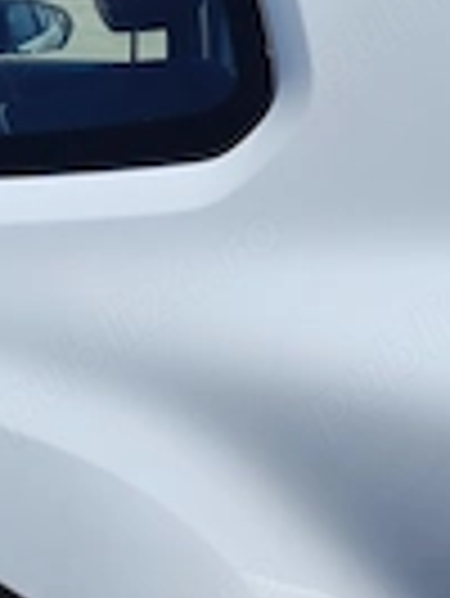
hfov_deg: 21.3
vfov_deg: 28.0
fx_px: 1194
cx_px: 292
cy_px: 396
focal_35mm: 69
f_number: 1.65
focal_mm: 6.19
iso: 50
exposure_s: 1/1697
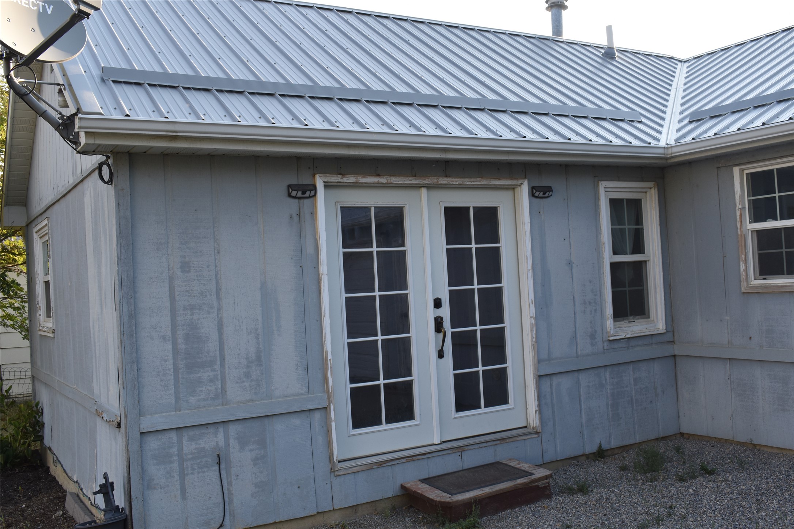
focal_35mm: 36
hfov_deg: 53.1
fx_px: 794
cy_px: 264
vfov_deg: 36.9
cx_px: 397
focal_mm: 24
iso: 320
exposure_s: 1/250
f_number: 8
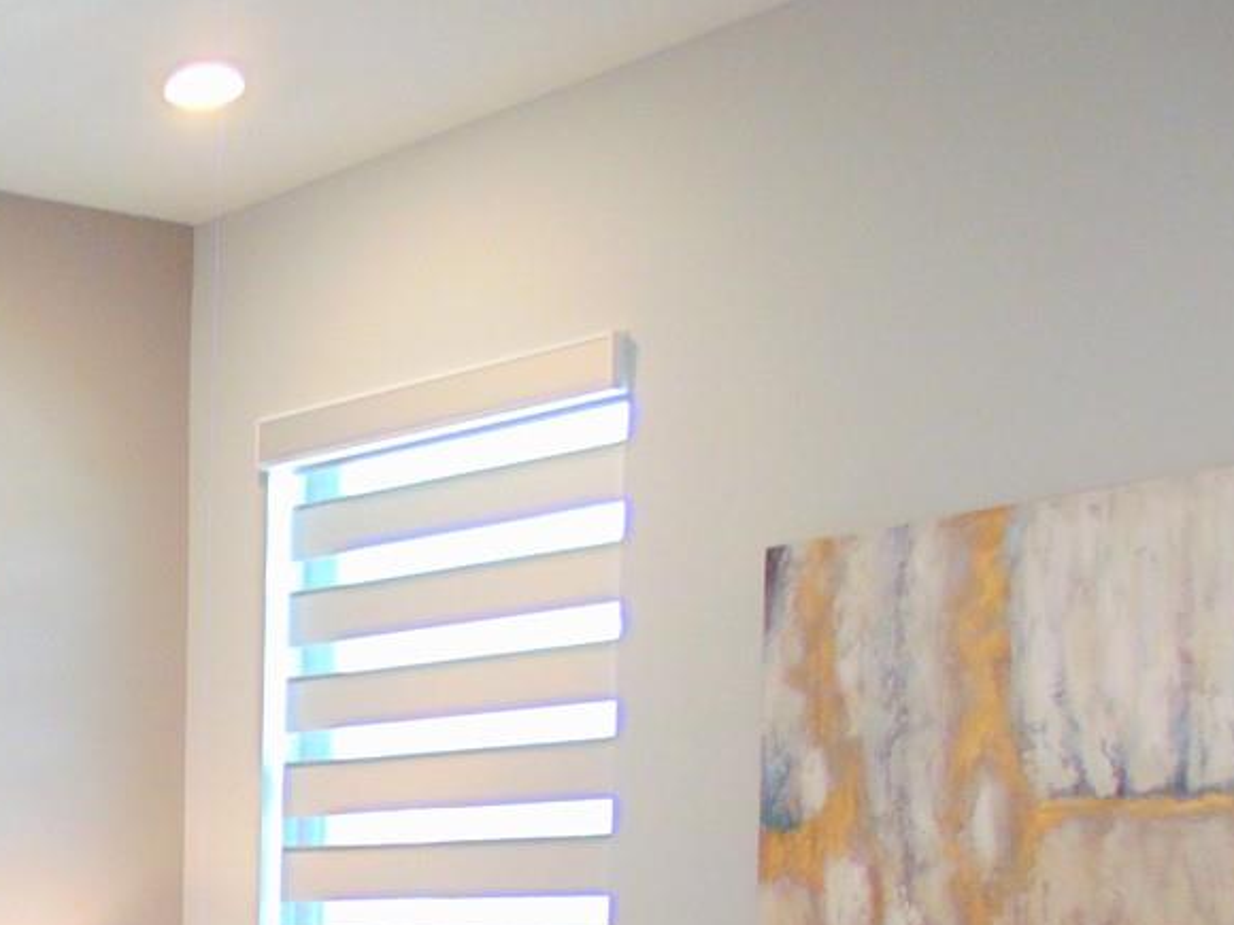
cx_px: -266
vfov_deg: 19.4
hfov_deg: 25.2
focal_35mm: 69
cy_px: 1259
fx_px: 2460
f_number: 3
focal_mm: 4.5
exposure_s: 1/30
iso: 200
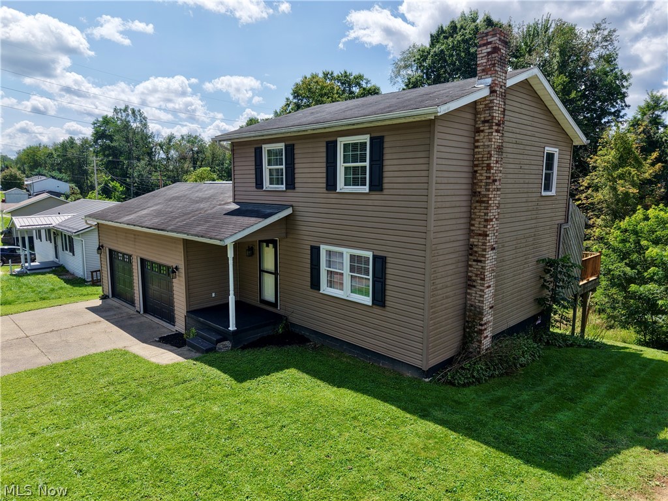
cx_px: 334
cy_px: 250
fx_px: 463
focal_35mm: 24
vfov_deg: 56.8
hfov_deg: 71.6
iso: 310
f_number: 1.8
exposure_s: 1/6000
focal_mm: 8.67
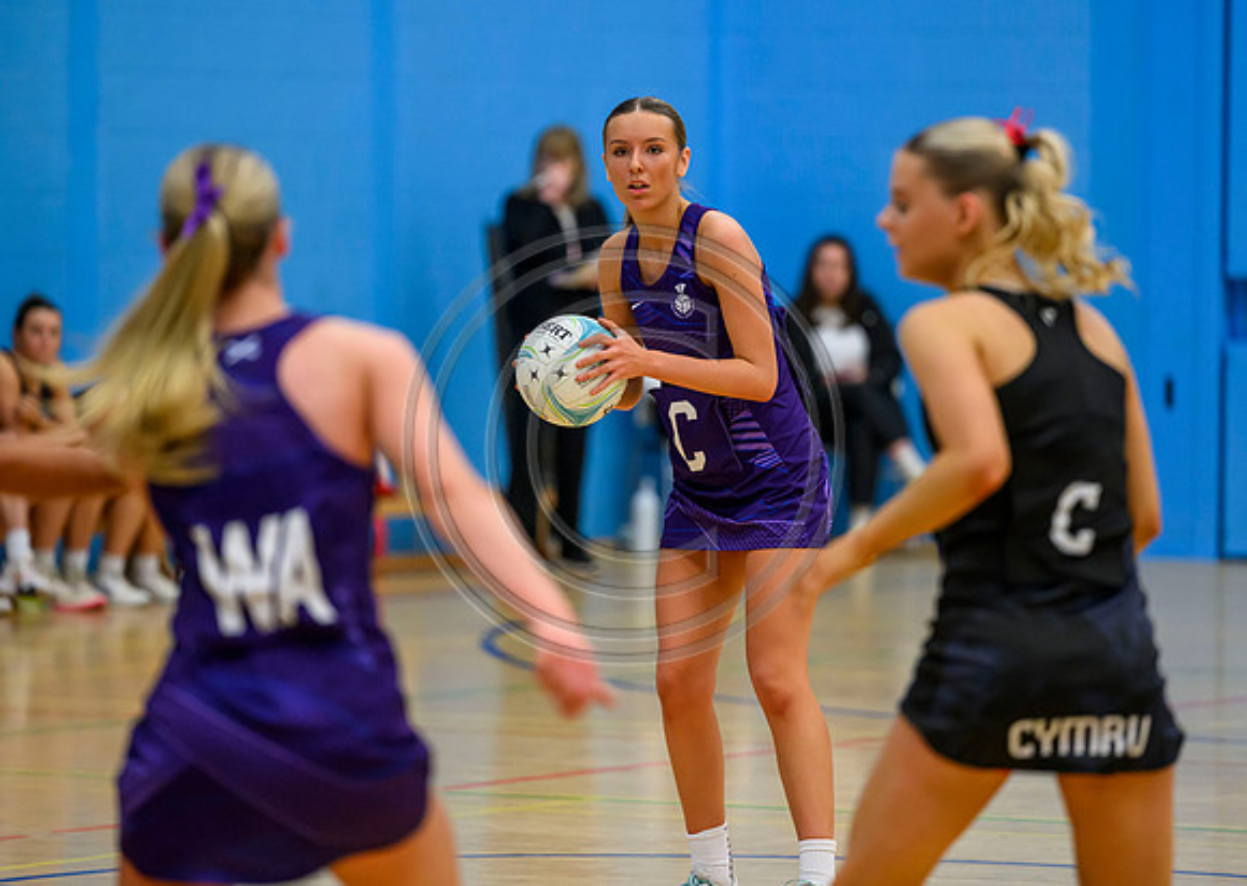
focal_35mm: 247
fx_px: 8733
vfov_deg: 5.8
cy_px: 411
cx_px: 686
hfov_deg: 8.2
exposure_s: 1/800
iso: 4000
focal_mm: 200
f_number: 2.8
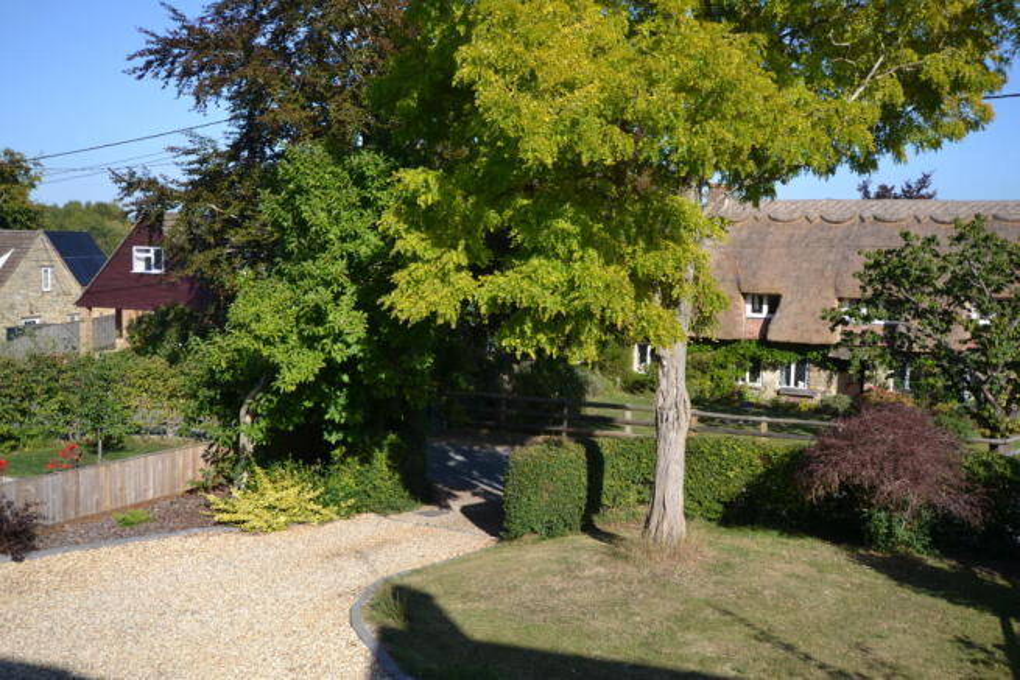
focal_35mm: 36
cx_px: 510
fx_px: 1020
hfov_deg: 53.1
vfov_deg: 36.9
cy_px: 340
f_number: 7.1
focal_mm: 24
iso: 100
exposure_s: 1/200
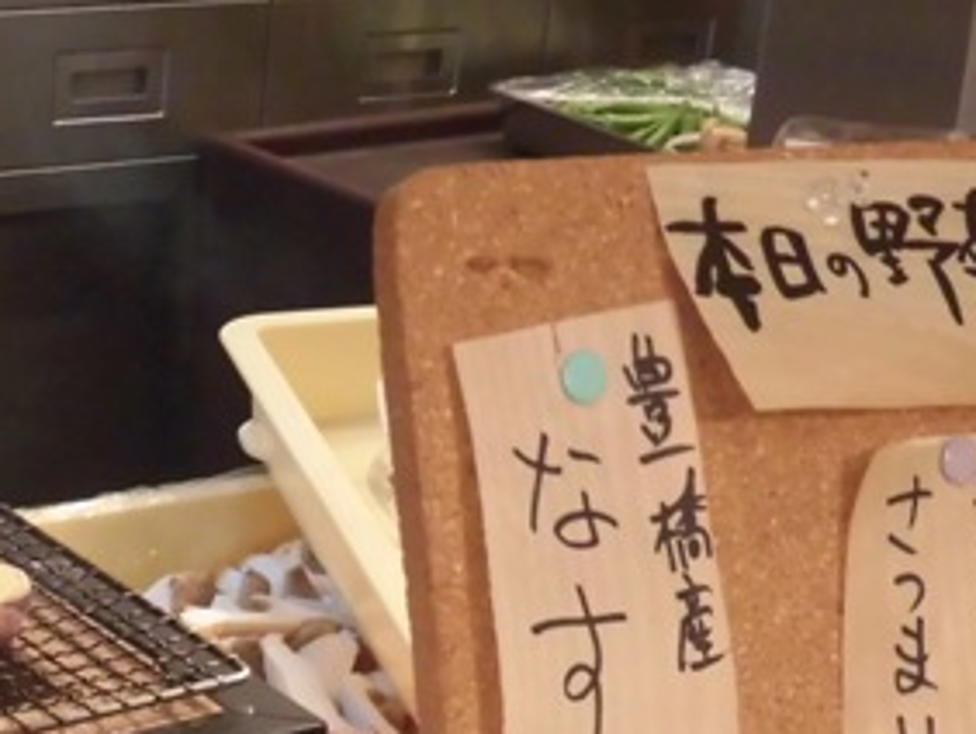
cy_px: 762
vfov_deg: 15.0
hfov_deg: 19.9
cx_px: 135
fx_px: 2737
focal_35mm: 97
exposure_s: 1/40
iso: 400
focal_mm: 6.77
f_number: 3.7
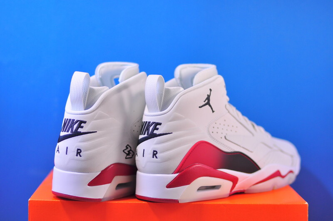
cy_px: 110
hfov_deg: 27.0
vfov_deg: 18.1
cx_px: 166
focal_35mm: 75
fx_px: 693
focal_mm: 50
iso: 250
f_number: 2
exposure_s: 1/320
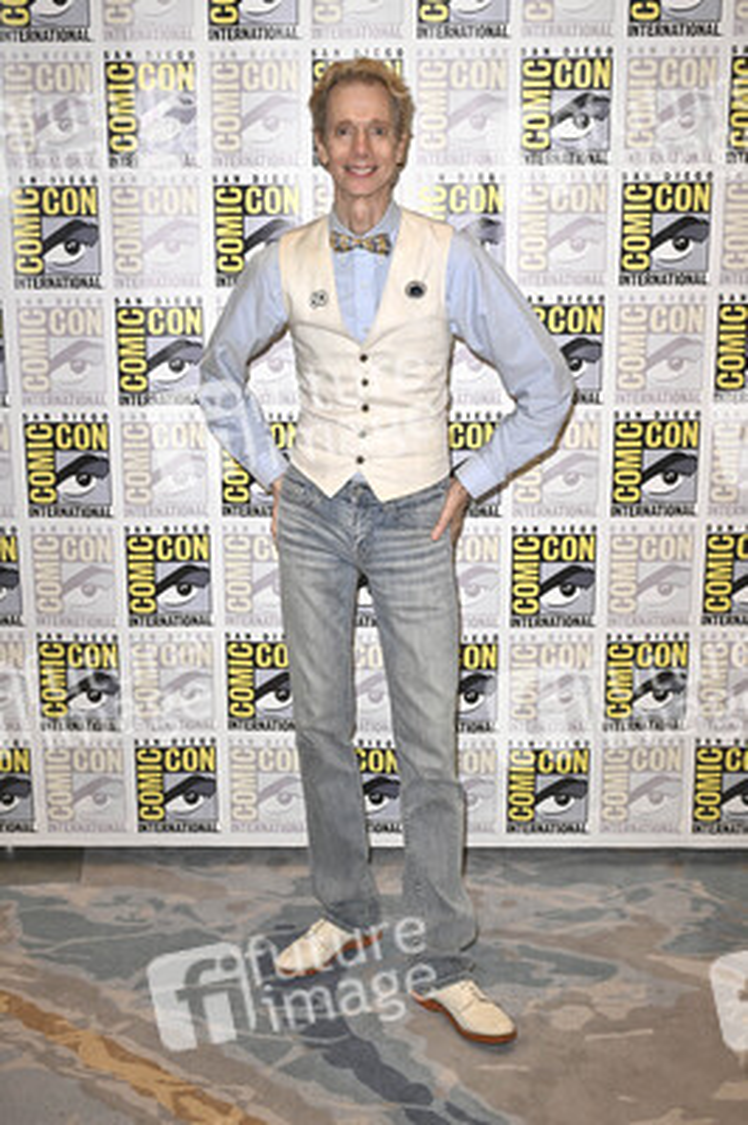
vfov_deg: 47.4
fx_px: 1280
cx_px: 374
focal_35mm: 41
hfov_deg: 32.6
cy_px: 562
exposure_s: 1/250
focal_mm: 41
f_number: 6.3
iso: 2000
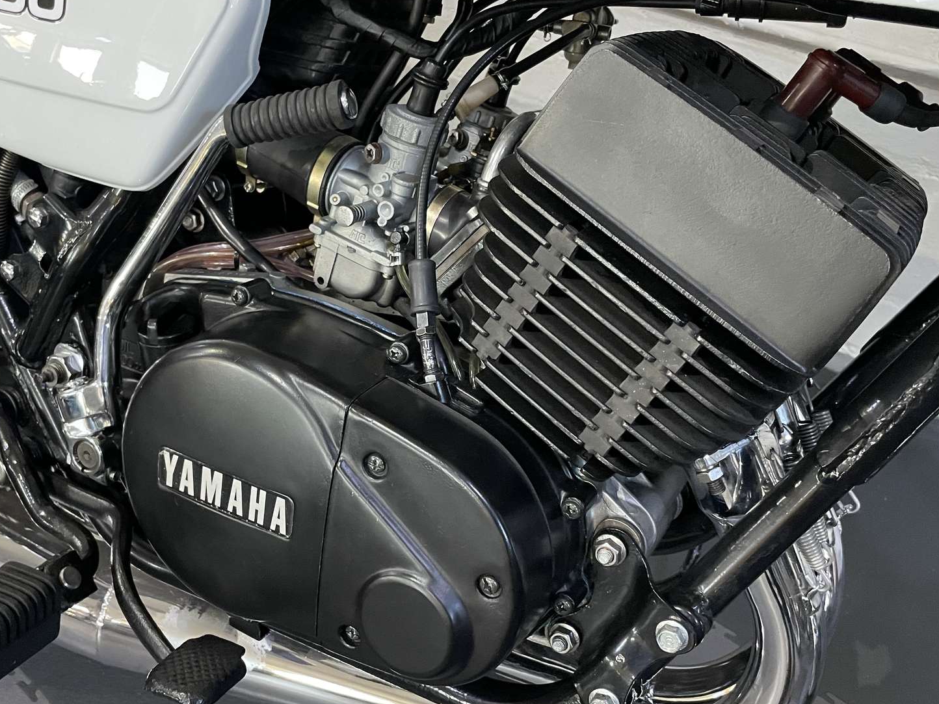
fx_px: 977
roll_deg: -0.1
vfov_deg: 39.7
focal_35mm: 36
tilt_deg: -38.3
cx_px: 422
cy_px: 345
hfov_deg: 51.3
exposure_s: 1/50
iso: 500
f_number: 1.6
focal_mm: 4.2
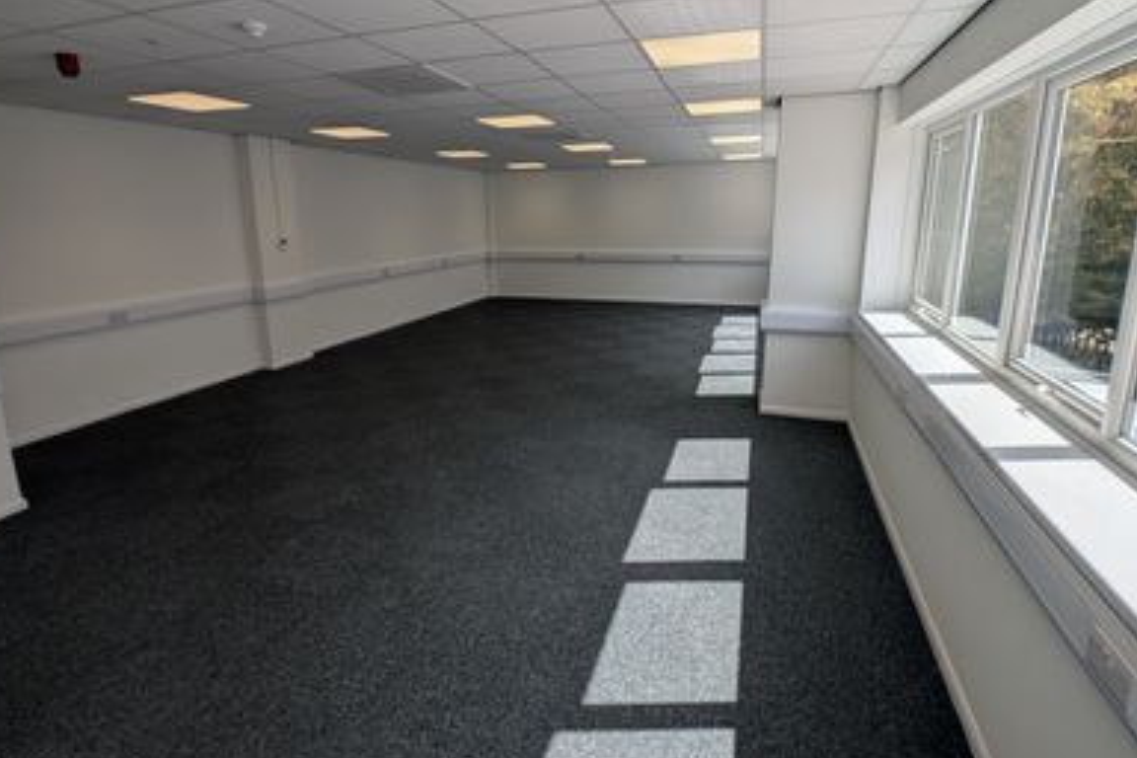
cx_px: 551
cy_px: 341
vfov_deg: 85.2
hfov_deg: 108.3
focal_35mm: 13
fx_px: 411
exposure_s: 1/1905
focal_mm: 2.23
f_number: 1.95
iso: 38
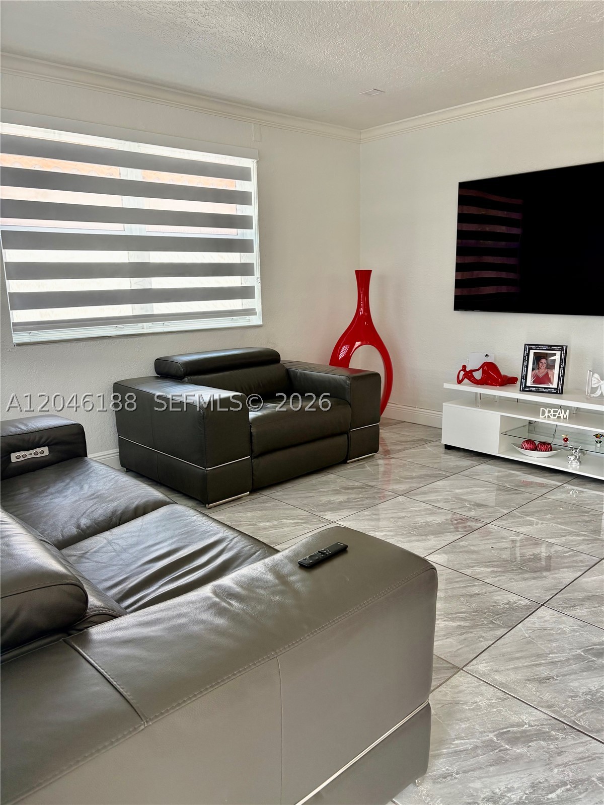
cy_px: 402
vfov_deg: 67.3
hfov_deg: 53.1
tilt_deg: -11.4
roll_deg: +0.7
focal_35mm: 26
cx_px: 302
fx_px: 605
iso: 125
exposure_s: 1/134
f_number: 1.6
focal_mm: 5.96
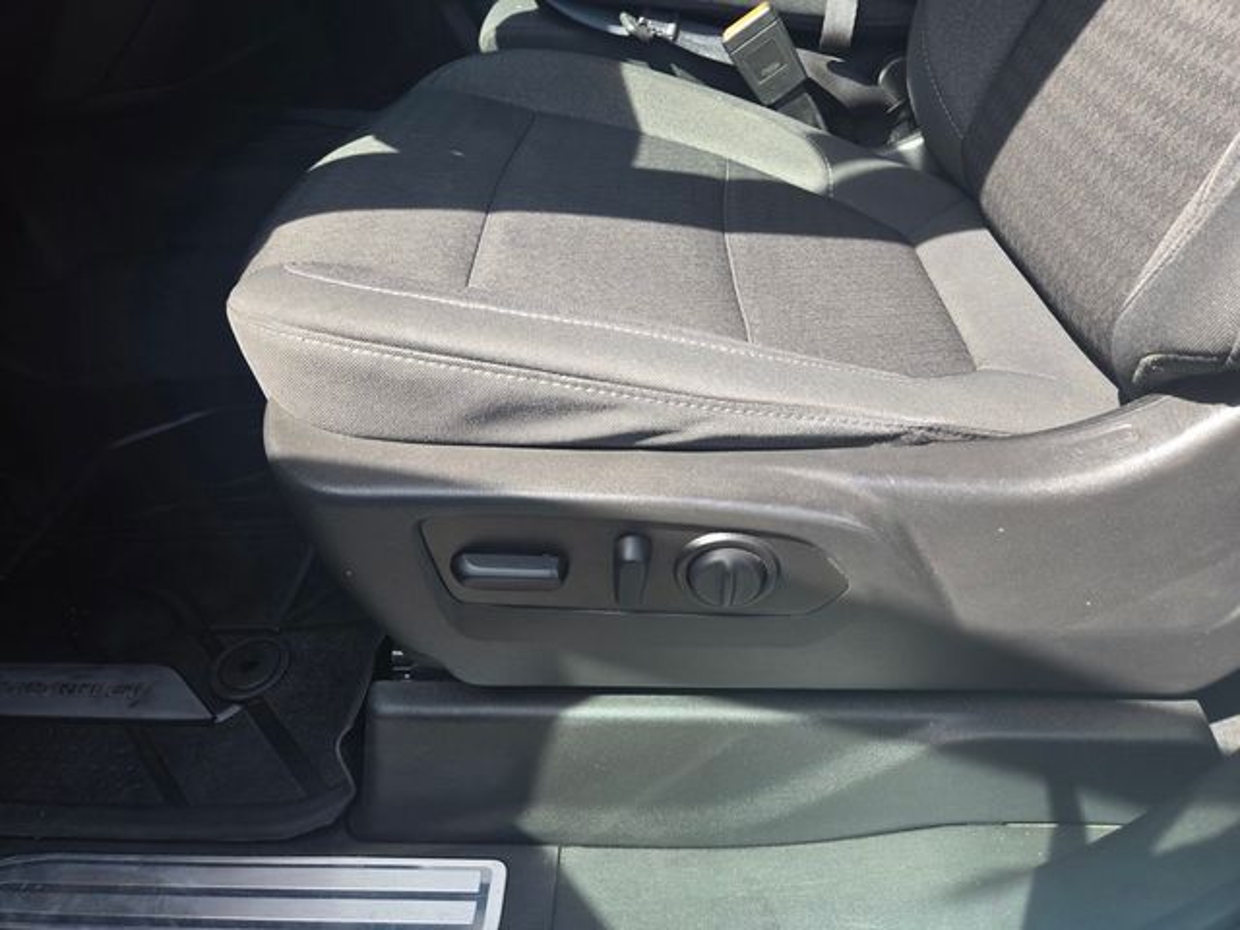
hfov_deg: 73.9
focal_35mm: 23
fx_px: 824
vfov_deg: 58.9
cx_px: 620
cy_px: 465
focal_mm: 5.4
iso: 32
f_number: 1.8
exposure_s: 1/180
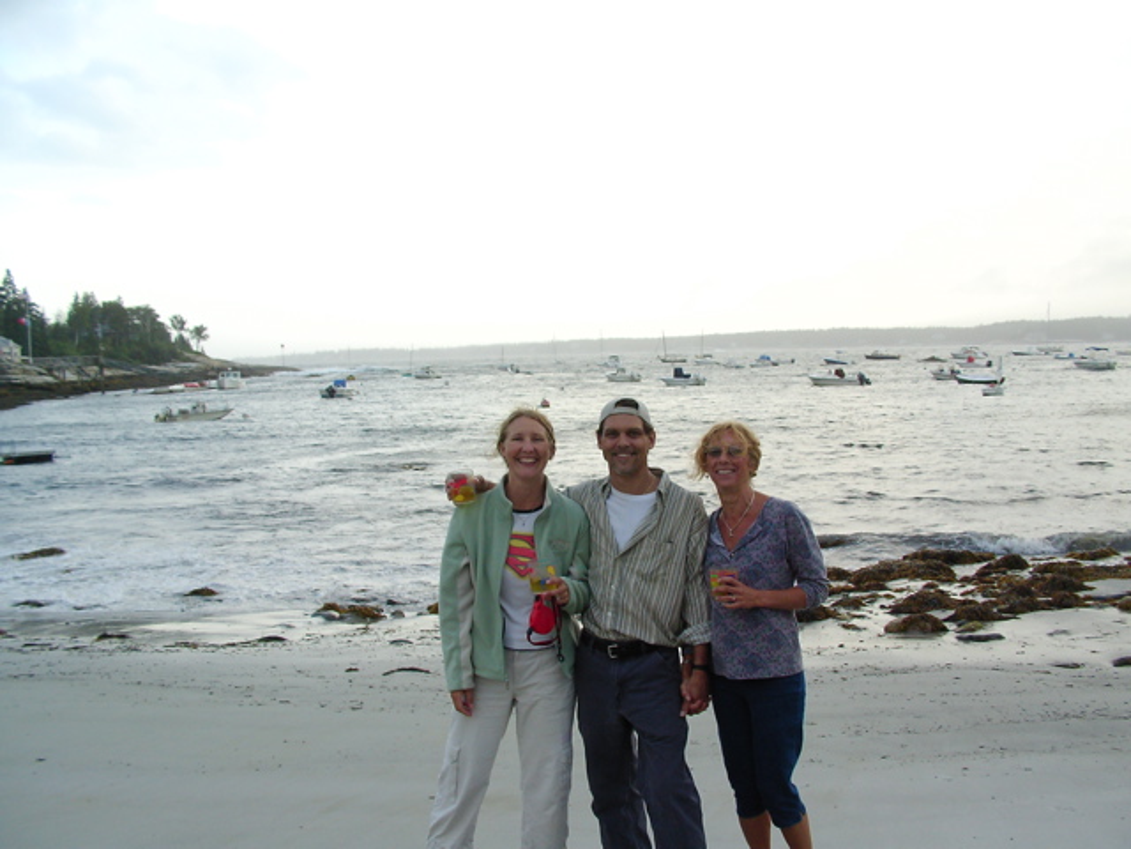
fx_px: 1242
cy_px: 424
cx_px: 566
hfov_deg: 49.0
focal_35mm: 38
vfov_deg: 37.7
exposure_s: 1/159
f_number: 3.5
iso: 50
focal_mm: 5.8
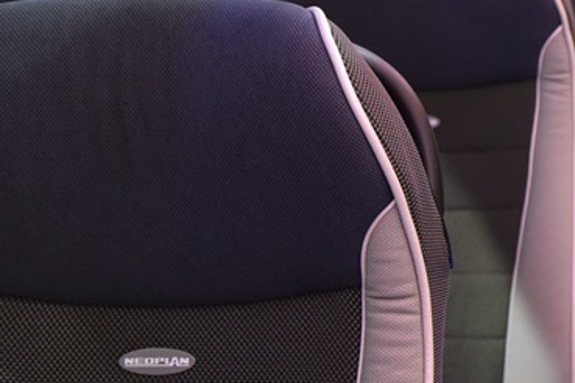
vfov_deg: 14.7
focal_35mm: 91
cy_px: -19
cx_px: 803
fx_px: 1453
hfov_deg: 20.0
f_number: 4
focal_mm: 28
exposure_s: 1/60
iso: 2800
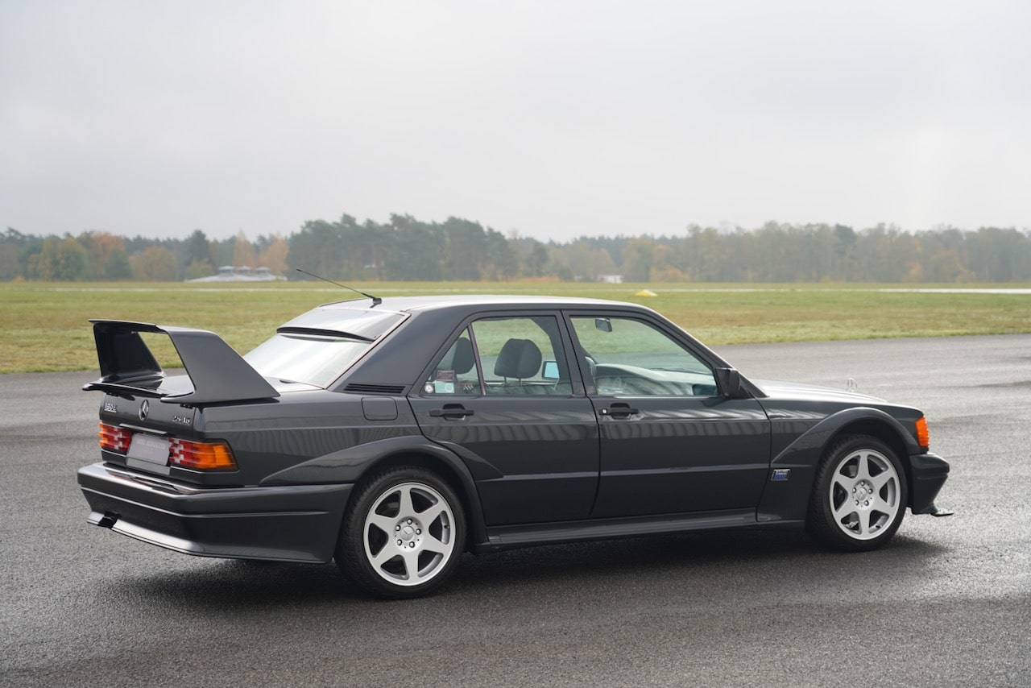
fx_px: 2005
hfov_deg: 28.8
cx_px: 516
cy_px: 344
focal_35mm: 70
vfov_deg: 19.5
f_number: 4
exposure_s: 1/80
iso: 125
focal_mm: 70
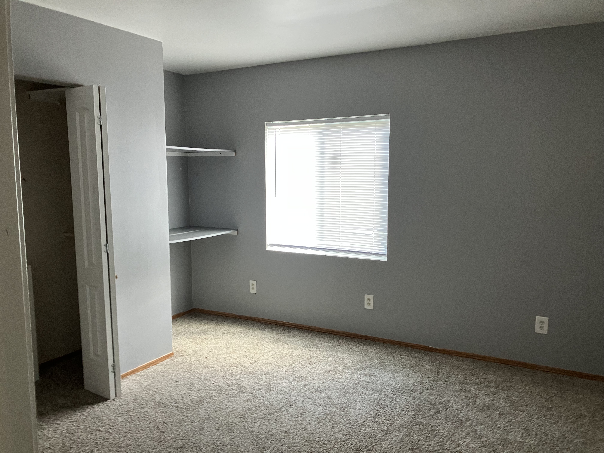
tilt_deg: -4.3
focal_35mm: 28
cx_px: 302
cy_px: 226
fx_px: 489
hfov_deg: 63.4
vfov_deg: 49.7
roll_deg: +0.0
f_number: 1.8
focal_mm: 3.99
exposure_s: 1/60
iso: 160
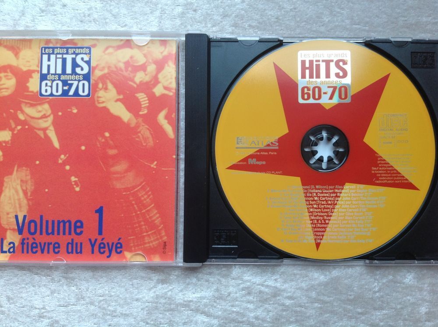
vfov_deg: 40.6
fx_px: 442
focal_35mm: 35
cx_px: 219
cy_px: 164
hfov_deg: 52.7
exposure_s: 1/40
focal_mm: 4.28
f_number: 2.4
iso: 50
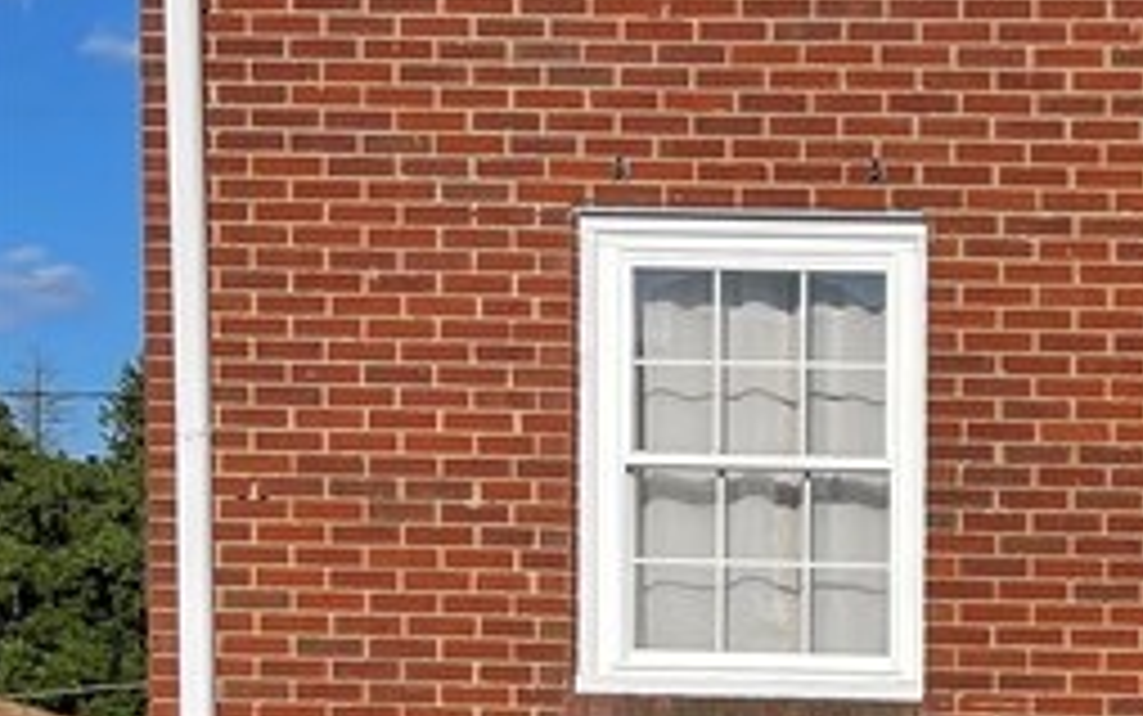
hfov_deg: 17.5
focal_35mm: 107
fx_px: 3335
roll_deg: -0.5
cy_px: 910
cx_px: 1714
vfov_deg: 11.9
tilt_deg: -2.2
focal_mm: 5.1
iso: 32
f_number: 1.6
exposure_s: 1/4902
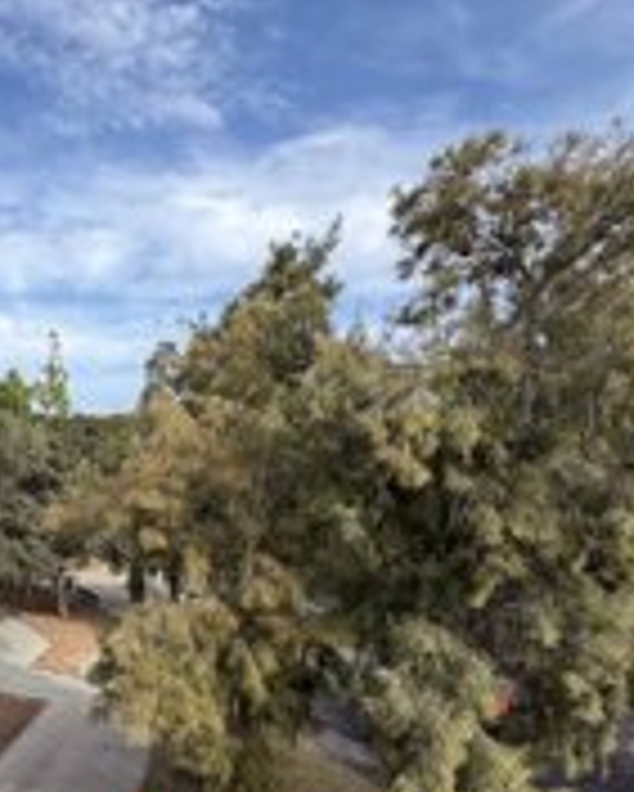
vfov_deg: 60.6
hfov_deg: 45.8
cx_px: 45
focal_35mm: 28
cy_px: 531
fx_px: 656
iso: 50
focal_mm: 2.22
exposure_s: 1/502
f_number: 2.2
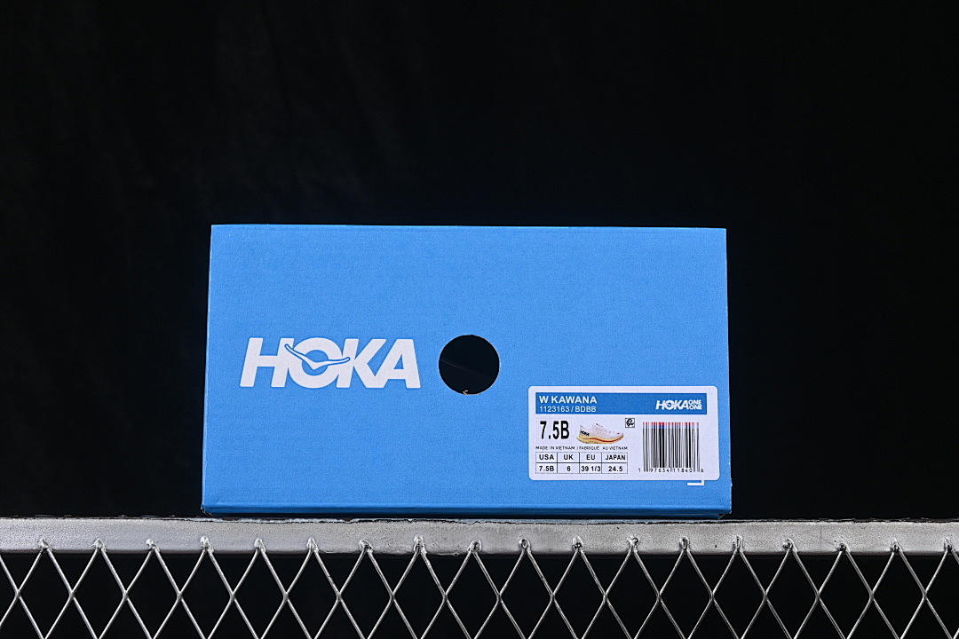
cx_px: 480
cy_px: 320
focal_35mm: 75
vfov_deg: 18.2
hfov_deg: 27.0
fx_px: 1998
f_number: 8
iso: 160
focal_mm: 50
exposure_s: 1/80
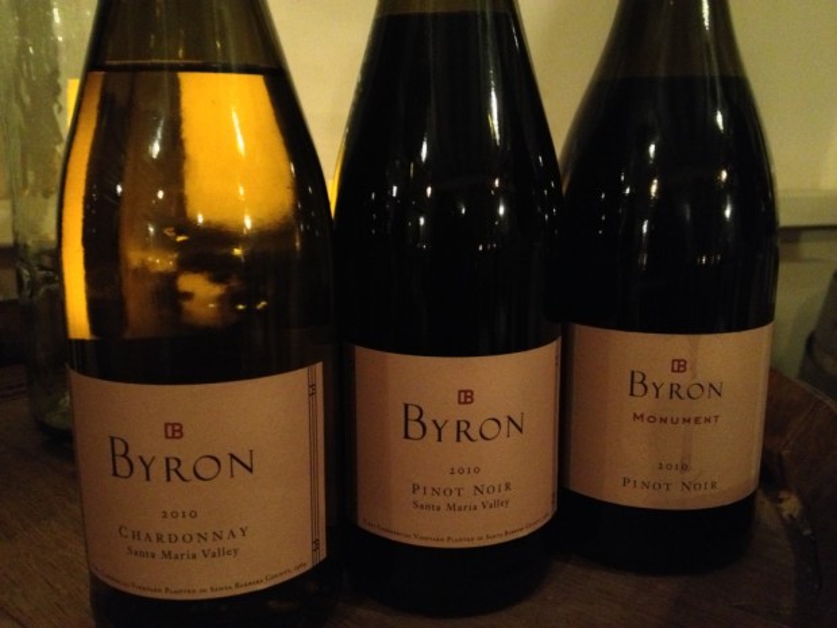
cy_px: 314
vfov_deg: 40.7
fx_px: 846
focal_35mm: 35
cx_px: 418
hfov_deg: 52.6
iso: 800
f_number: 2.4
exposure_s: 1/15
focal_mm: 4.28
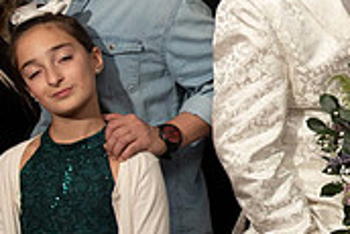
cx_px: 401
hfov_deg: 16.7
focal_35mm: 118
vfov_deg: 11.6
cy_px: 50
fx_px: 1148
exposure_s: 1/200
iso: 100
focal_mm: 35
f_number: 4.5
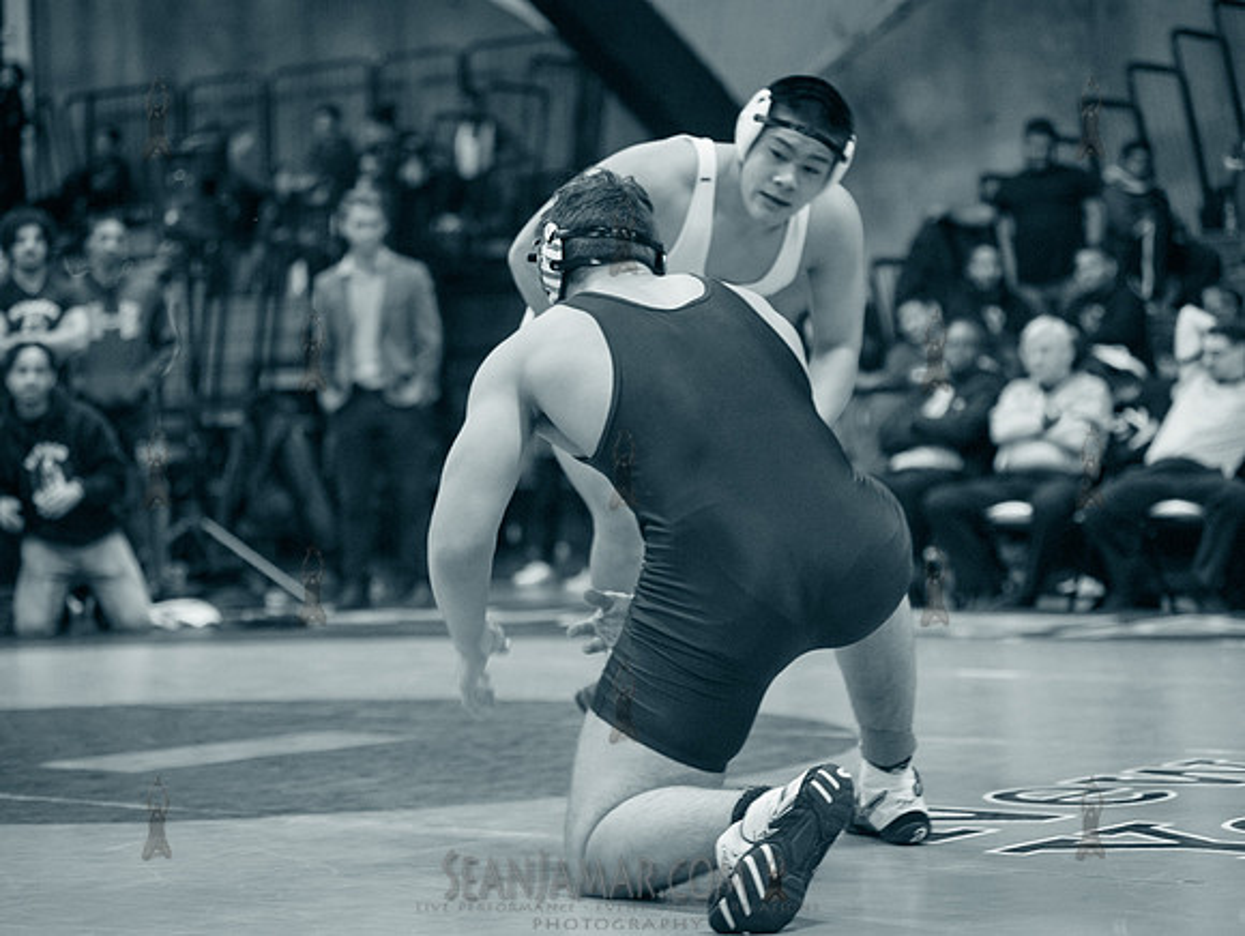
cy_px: 468
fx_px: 3119
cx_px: 543
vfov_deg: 17.1
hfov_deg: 22.6
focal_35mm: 87
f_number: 2.8
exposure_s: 1/250
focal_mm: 80
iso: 4000
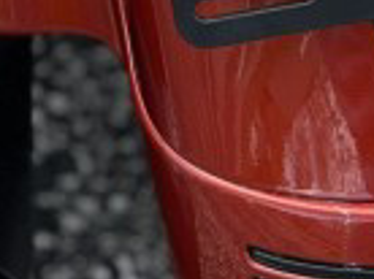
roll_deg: -6.4
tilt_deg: -37.5
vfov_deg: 6.8
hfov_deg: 9.8
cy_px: -501
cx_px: 297
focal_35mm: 201
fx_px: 2168
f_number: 1.6
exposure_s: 1/621
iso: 50
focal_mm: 5.1
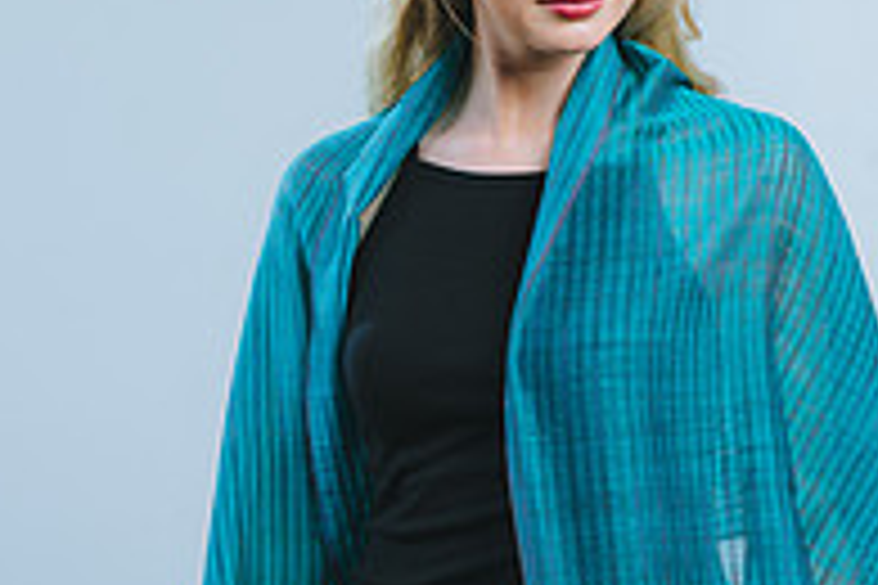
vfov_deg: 7.0
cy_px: 477
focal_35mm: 196
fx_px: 4780
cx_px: 482
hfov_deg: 10.5
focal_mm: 85
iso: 100
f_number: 4
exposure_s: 1/200
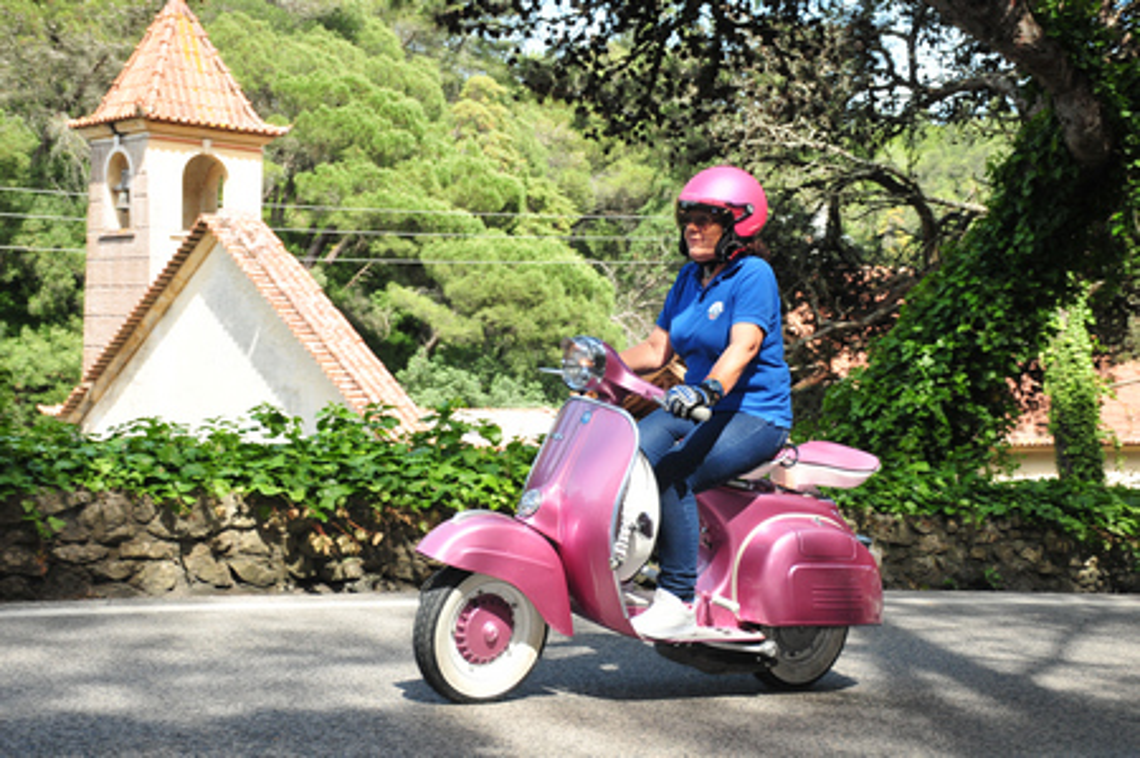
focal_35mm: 57
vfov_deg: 23.7
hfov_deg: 35.1
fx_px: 1803
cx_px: 570
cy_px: 379
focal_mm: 38
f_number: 5.6
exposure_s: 1/800
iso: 800
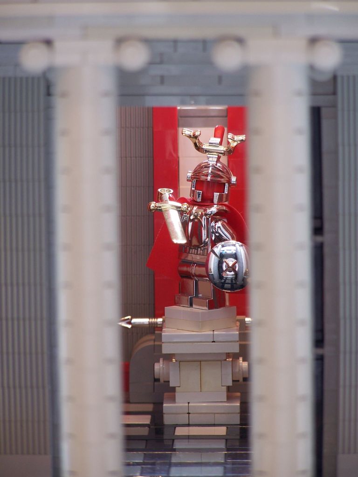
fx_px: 3696
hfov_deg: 5.5
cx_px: 179
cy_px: 238
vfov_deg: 7.4
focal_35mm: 268
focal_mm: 44.4
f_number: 3.6
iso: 80
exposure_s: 1/10
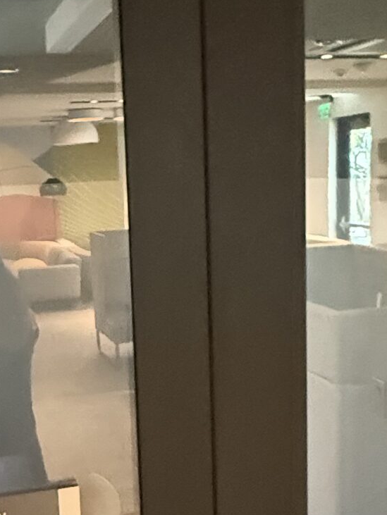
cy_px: 287
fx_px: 730
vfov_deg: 38.8
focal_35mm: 49
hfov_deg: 29.4
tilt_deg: -5.3
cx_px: 121
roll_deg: -0.1
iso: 1250
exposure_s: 1/60
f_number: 2.2
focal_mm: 2.22
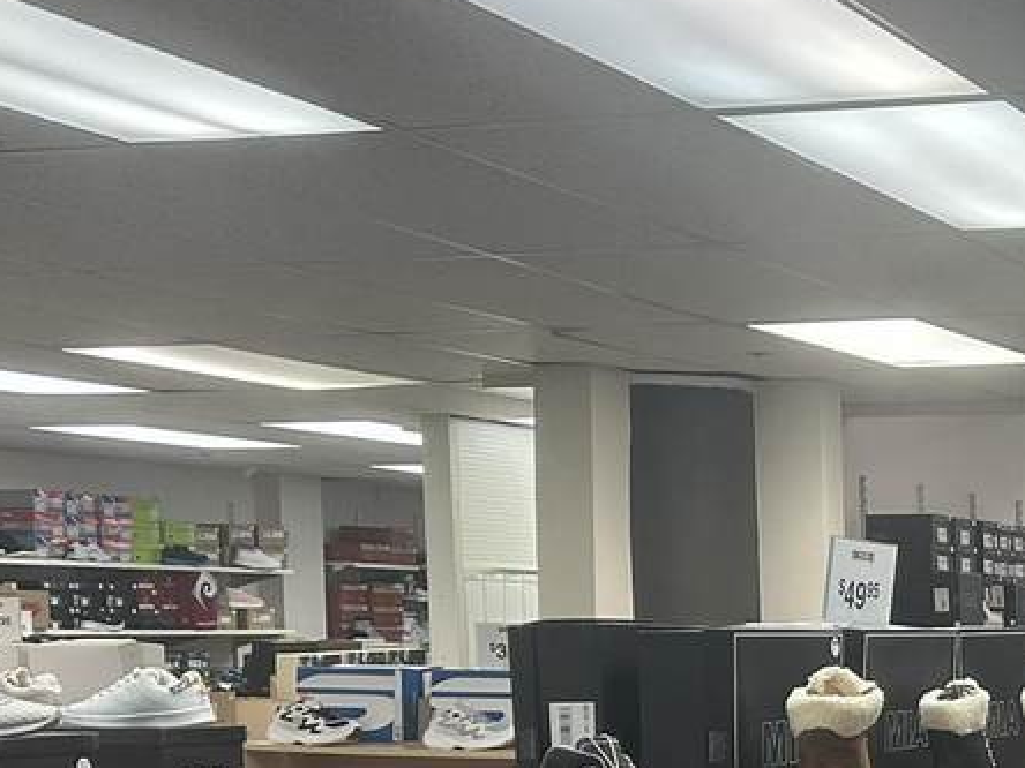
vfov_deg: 19.1
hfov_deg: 23.4
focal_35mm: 75
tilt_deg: -2.1
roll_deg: -1.4
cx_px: 1281
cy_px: 777
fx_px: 2221
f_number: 1.5
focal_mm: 5.7
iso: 125
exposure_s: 1/120
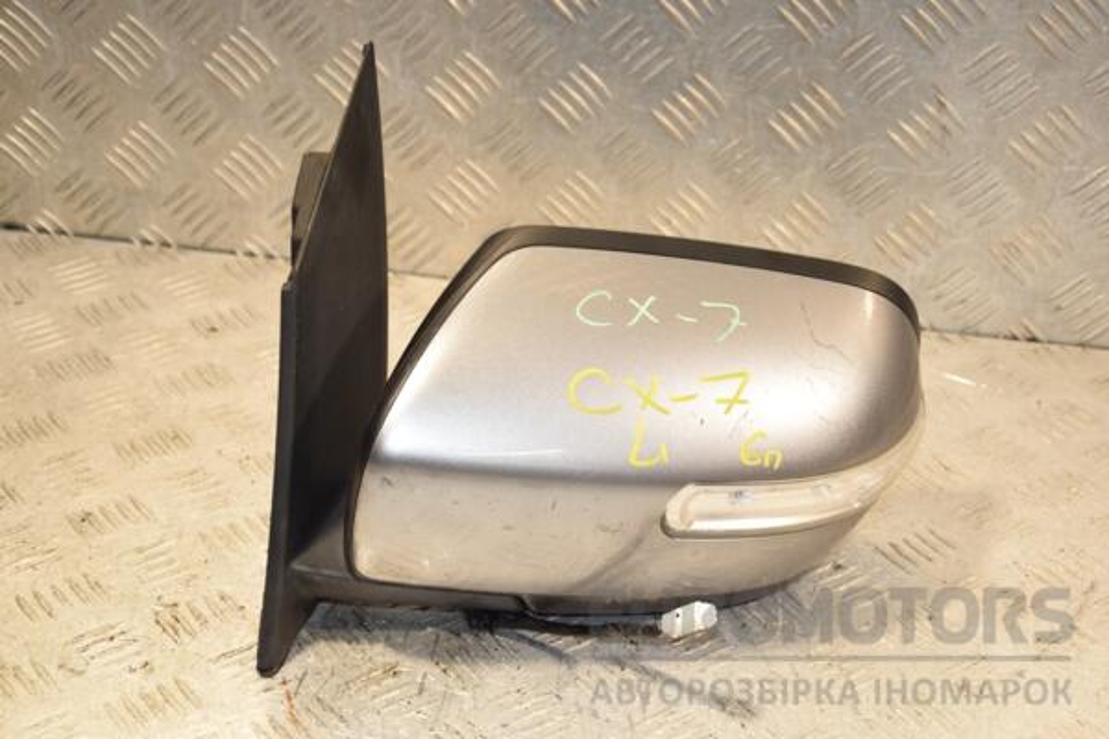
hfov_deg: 27.0
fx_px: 2310
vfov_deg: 18.2
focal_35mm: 75
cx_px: 554
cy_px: 370
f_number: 5.6
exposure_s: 1/200
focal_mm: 50
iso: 800
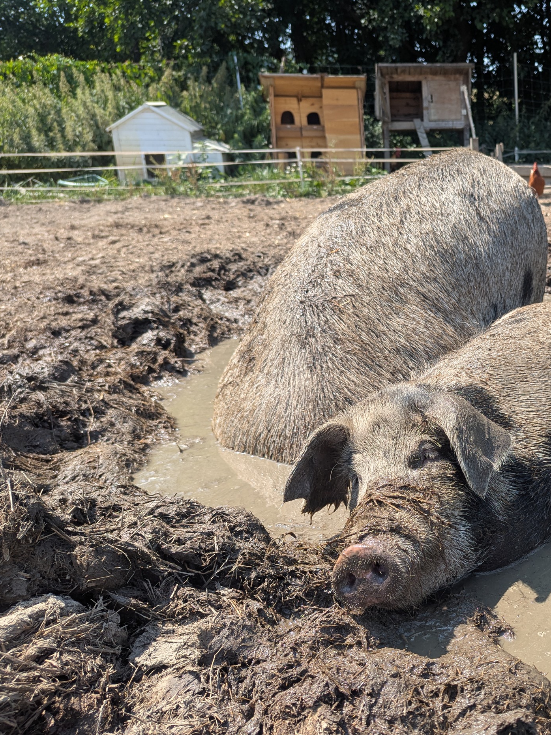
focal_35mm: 33
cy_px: 372
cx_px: 495
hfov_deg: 39.8
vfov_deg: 55.4
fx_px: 701
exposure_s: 1/690
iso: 44
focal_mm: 6.81
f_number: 1.85
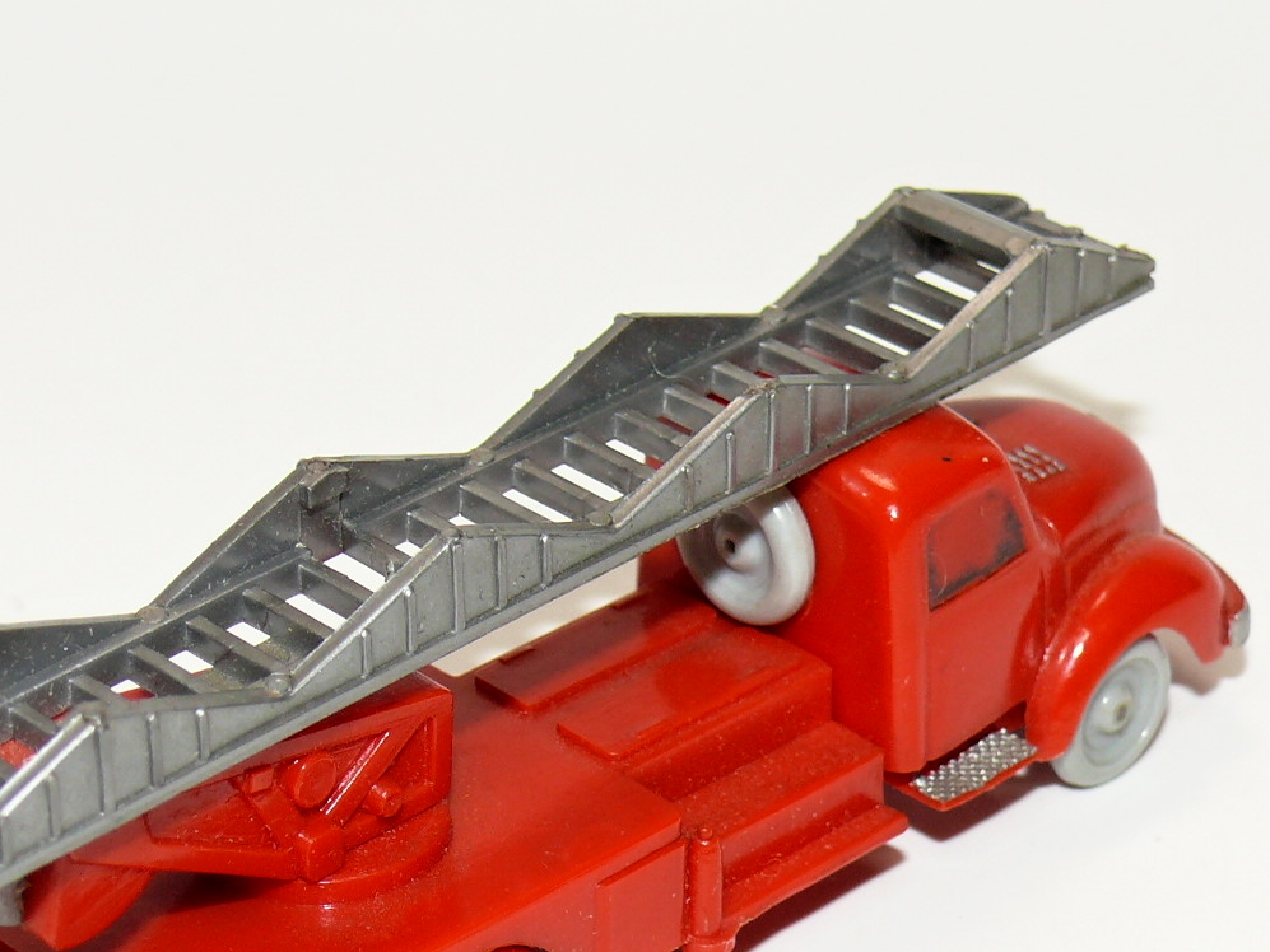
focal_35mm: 122
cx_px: 499
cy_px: 742
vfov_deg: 12.1
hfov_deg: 16.1
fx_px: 4477
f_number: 4
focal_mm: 11.6
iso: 100
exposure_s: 1/30
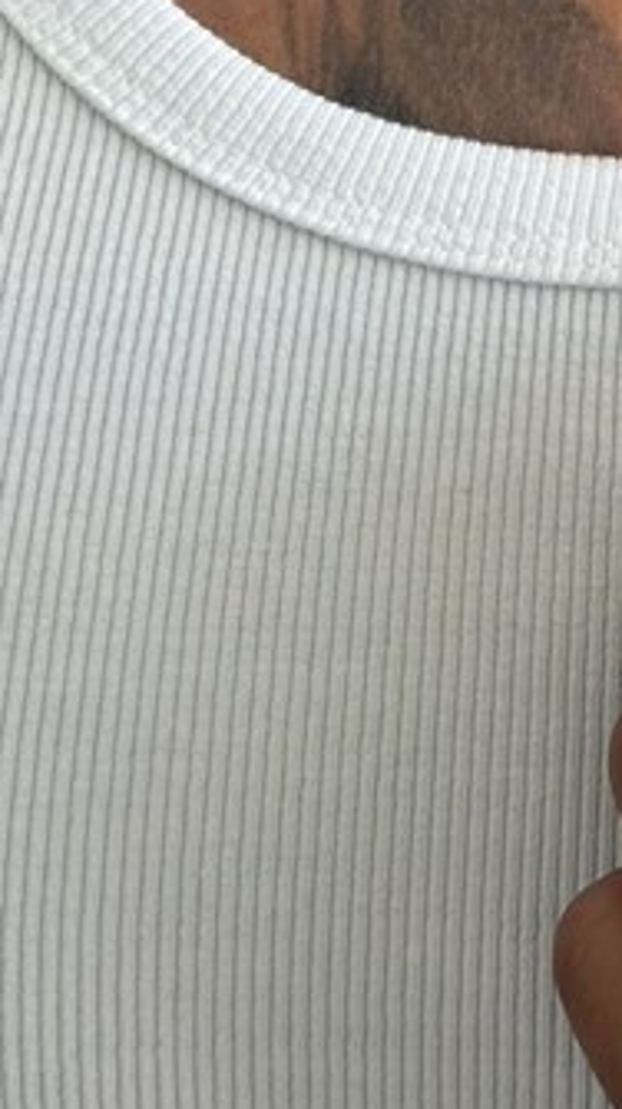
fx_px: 3672
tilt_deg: -13.5
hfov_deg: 9.5
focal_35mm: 125
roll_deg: -1.2
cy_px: -146
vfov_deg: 16.6
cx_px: 837
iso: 64
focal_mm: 6.76
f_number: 1.78
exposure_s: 1/121
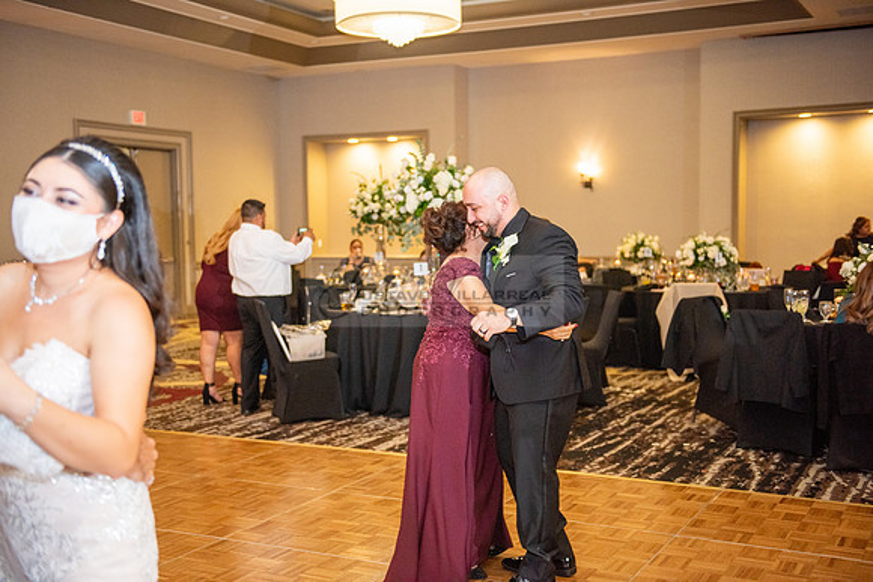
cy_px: 291
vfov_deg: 30.5
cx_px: 436
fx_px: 1067
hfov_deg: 44.5
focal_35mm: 44
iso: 1600
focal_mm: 44
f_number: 2.8
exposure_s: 1/250
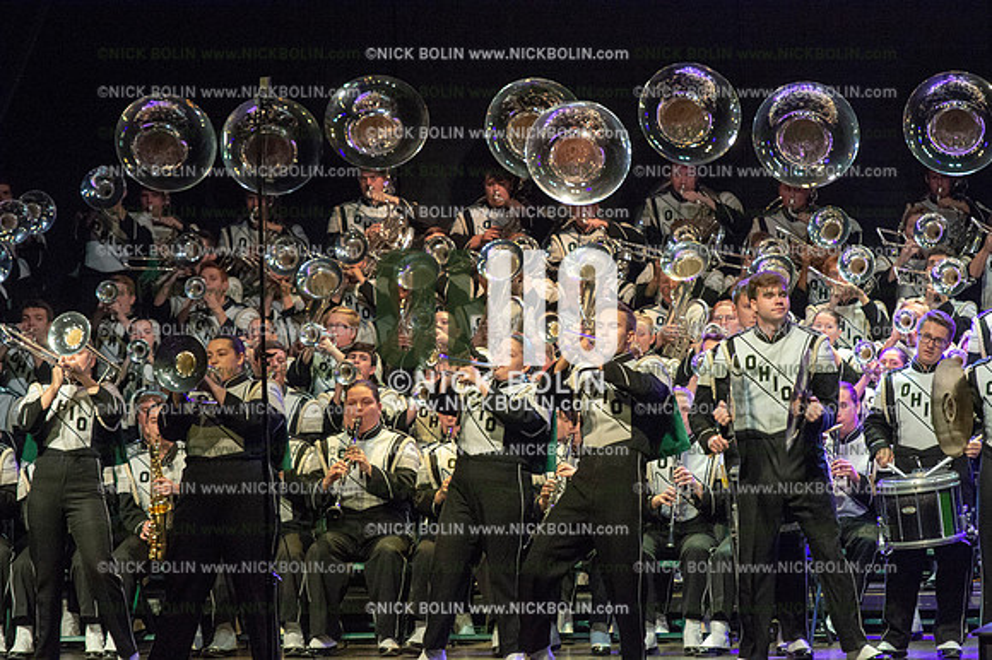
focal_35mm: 220
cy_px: 330
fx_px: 6059
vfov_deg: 6.2
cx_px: 496
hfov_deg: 9.4
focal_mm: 220
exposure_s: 1/400
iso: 8000
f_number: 5.6
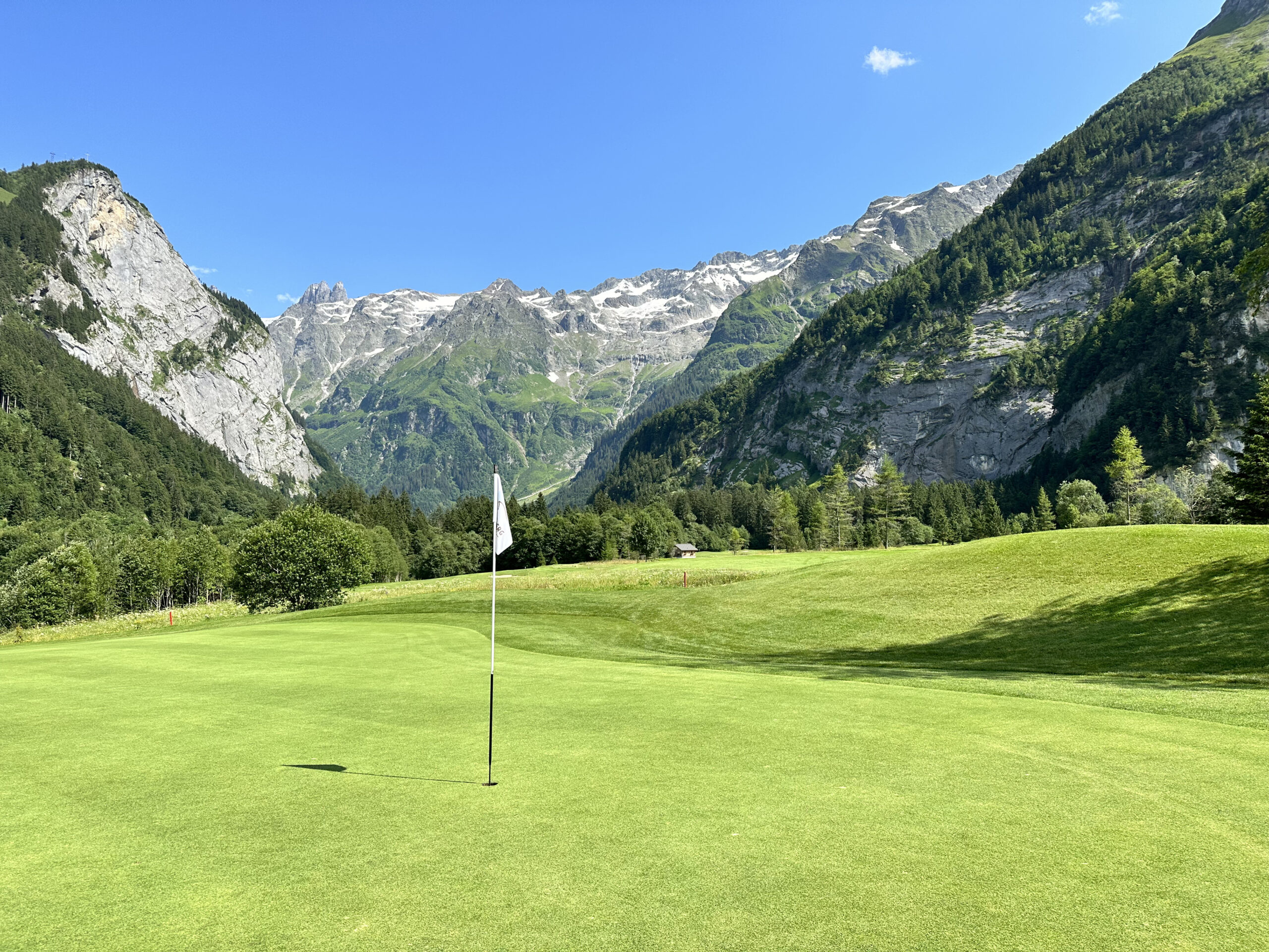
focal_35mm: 24
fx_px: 880
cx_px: 634
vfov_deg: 56.8
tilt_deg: +6.7
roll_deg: +1.0
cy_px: 476
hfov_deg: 71.6
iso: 80
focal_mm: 6.86
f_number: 1.78
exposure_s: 1/3356
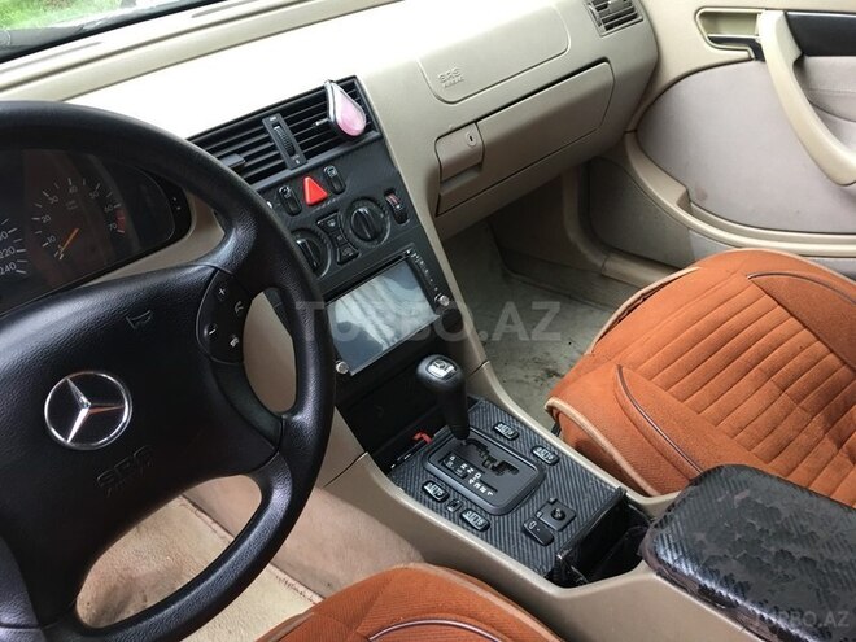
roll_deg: +7.6
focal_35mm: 29
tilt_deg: -31.8
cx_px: 428
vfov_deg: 48.2
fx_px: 717
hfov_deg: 61.7
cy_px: 321
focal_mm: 4.15
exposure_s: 1/17
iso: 50
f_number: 2.2
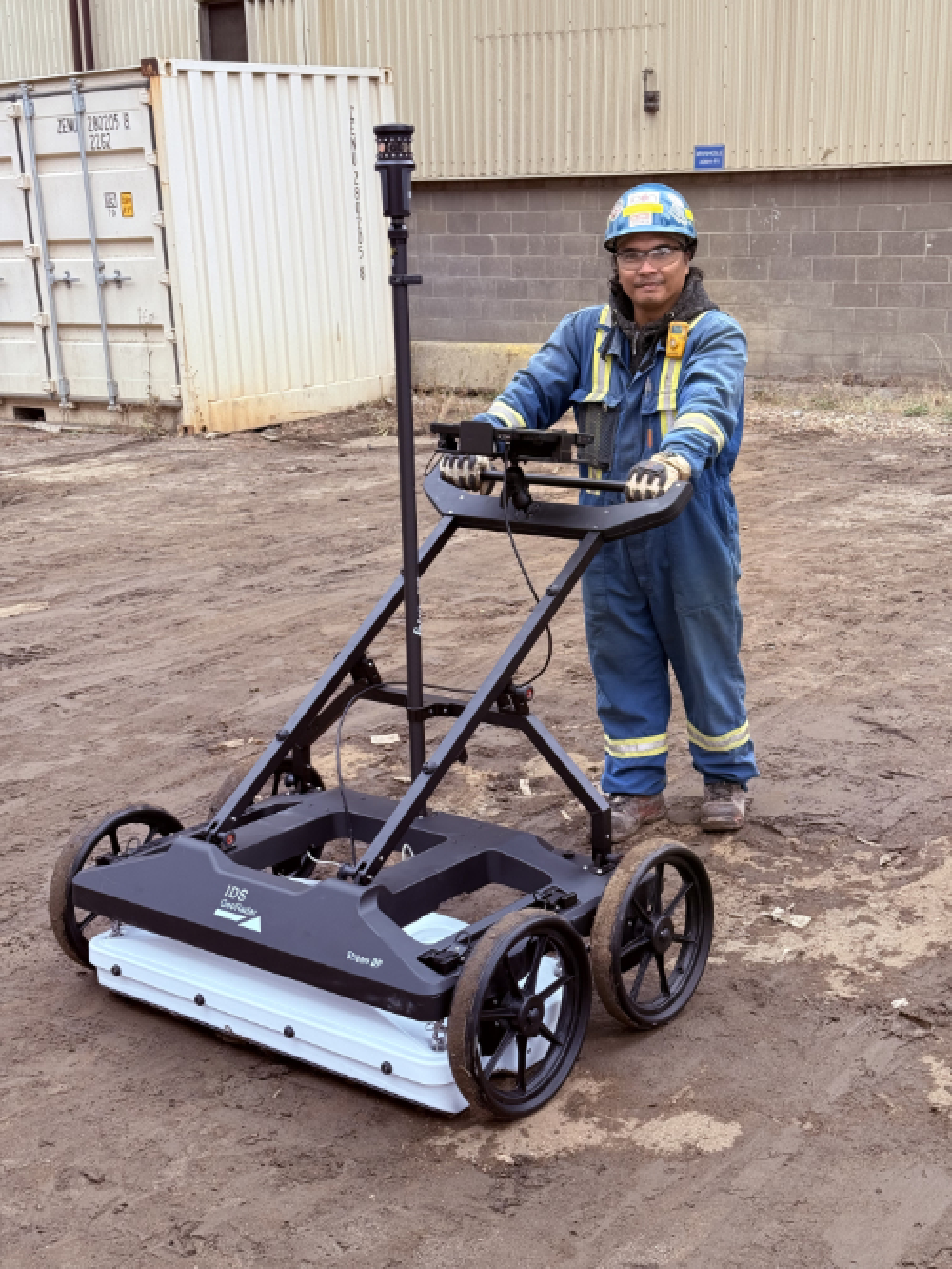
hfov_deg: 30.3
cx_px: 476
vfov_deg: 39.6
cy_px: 634
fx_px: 1759
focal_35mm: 48
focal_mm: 6.8
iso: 80
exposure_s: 1/962
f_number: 1.8
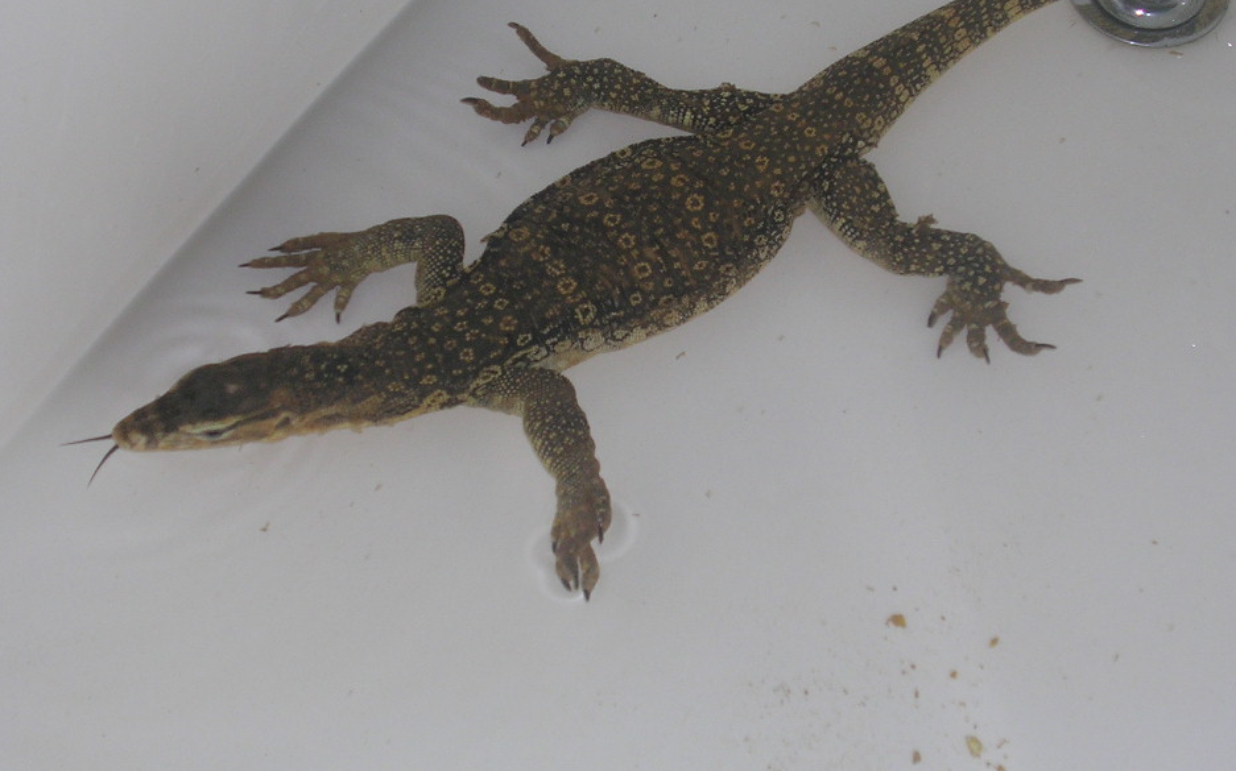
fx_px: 2458
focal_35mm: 73
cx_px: 645
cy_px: 324
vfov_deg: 17.8
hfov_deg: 28.2
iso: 50
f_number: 3.5
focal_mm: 9.6
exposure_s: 1/60.1
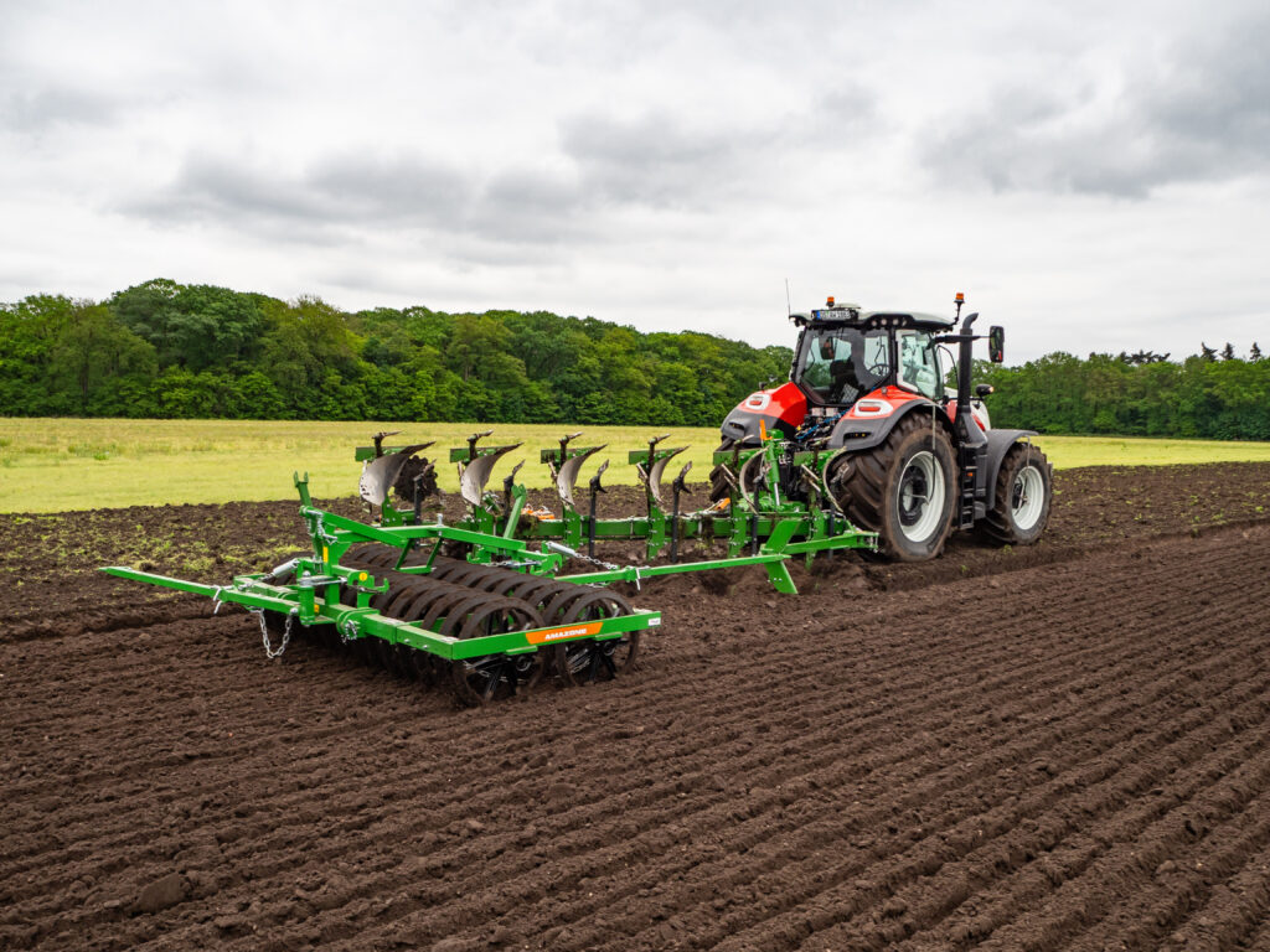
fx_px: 1027
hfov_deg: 63.4
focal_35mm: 28
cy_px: 476
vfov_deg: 49.7
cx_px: 635
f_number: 5.6
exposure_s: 1/200
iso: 200
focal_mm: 14
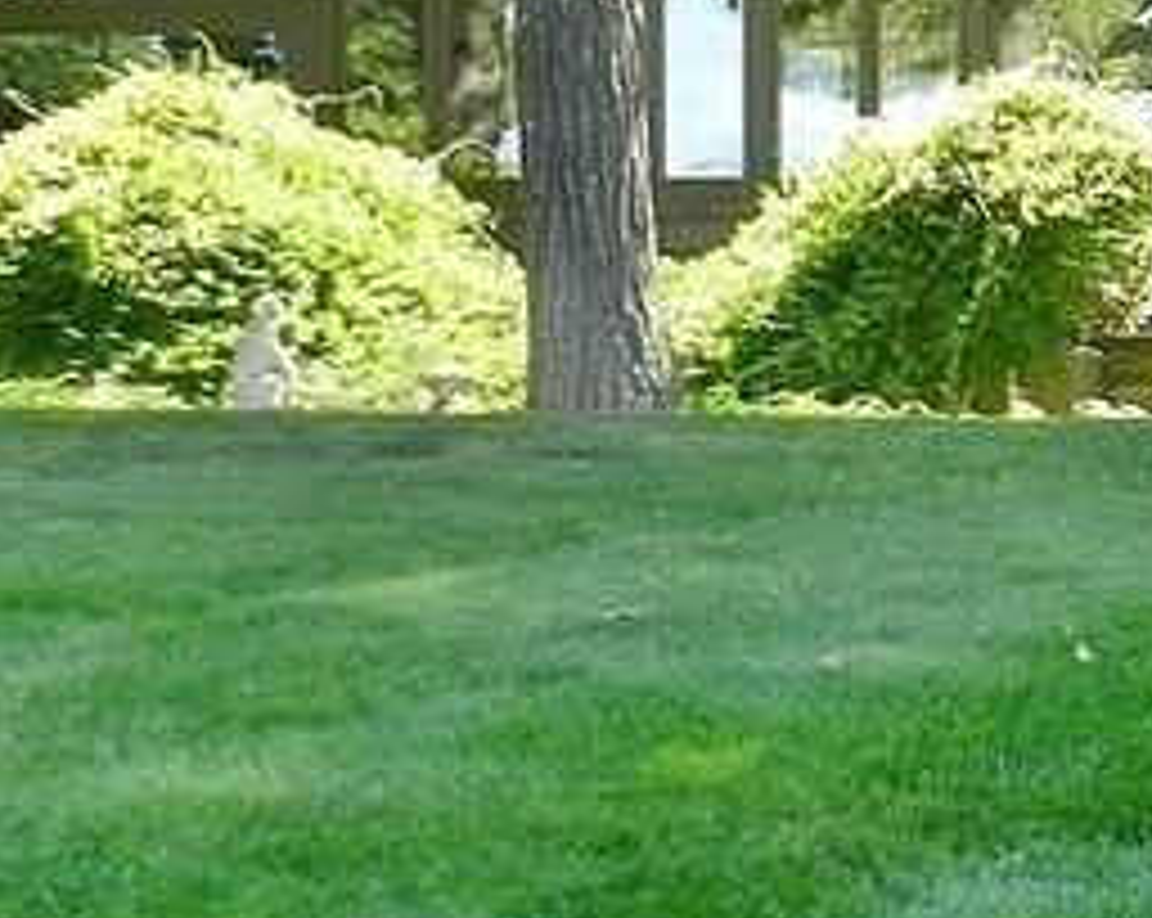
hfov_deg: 14.4
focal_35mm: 125
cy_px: 187
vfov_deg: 12.3
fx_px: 4255
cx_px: 1714
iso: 160
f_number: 3.7
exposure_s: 1/125
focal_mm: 5.6
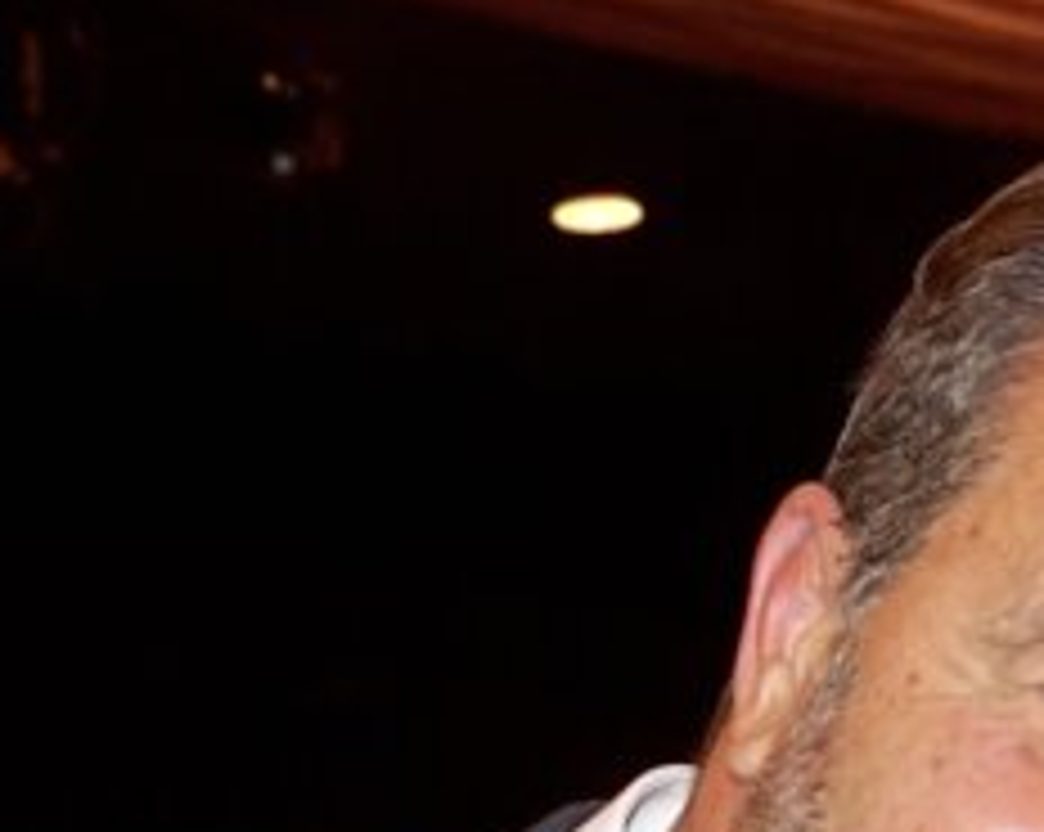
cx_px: 1026
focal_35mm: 105
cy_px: 1579
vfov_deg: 13.0
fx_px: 3240
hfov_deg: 17.9
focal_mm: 16
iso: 1000
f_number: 3.5
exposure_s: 1/60
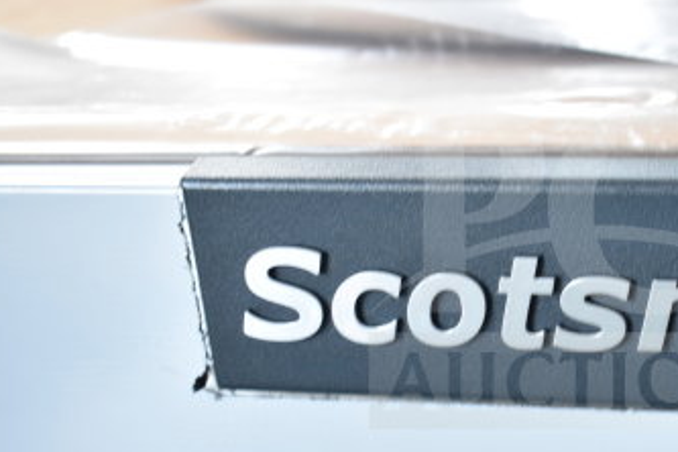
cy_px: 268
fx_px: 1243
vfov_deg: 20.6
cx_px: 597
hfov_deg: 29.4
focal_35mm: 66
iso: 220
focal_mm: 24
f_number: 4
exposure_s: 1/40
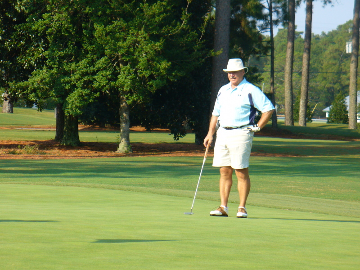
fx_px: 2309
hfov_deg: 8.9
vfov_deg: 6.7
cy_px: 135
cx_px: 180
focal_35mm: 222
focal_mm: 36.6
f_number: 4.5
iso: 80
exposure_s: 1/250
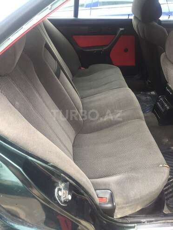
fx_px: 193
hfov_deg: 48.2
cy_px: 115
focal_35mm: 29
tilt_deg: -33.8
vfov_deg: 61.7
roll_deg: +1.5
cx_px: 86
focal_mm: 4.15
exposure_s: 1/50
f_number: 2.2
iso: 32
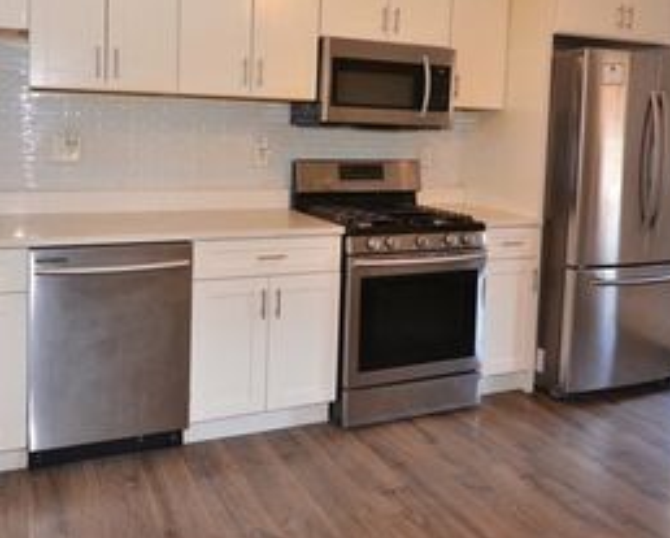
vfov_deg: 47.7
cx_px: 273
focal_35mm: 30
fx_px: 594
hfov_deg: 58.5
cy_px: 168
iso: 720
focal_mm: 11
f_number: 4
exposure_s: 1/60
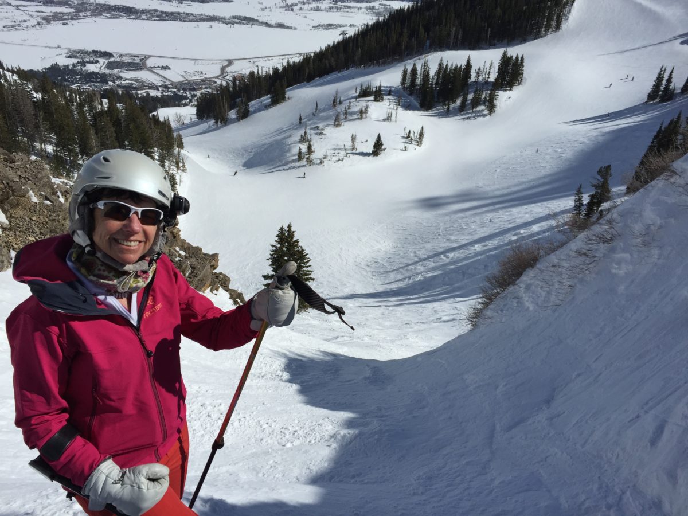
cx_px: 344
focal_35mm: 29
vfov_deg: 48.2
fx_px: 576
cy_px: 258
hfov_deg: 61.7
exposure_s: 1/6623
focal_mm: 4.15
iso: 32
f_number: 2.2
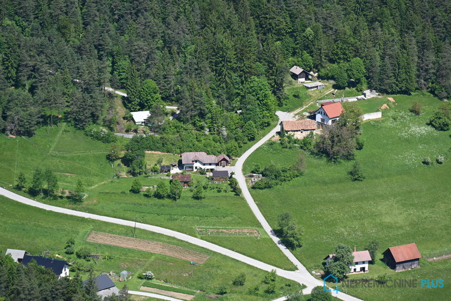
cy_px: 150
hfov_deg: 11.7
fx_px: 2192
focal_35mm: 175
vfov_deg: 7.8
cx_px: 226
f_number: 7.1
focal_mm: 175
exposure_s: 1/1250
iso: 400
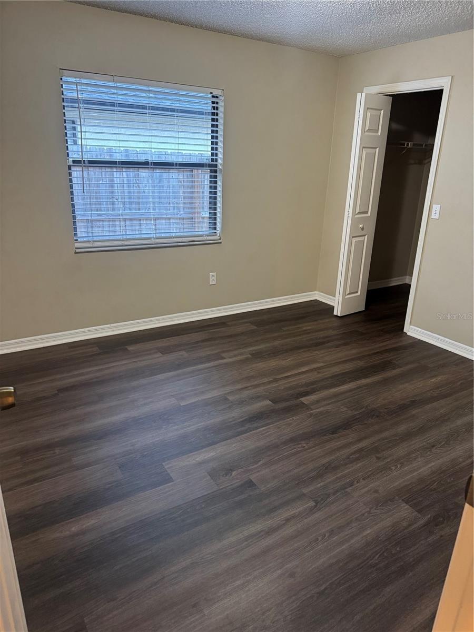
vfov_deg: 71.6
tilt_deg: -20.1
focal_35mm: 24
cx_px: 237
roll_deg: -1.8
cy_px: 316
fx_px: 438
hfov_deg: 56.8
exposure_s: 1/60
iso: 500
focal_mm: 6.76
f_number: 1.78
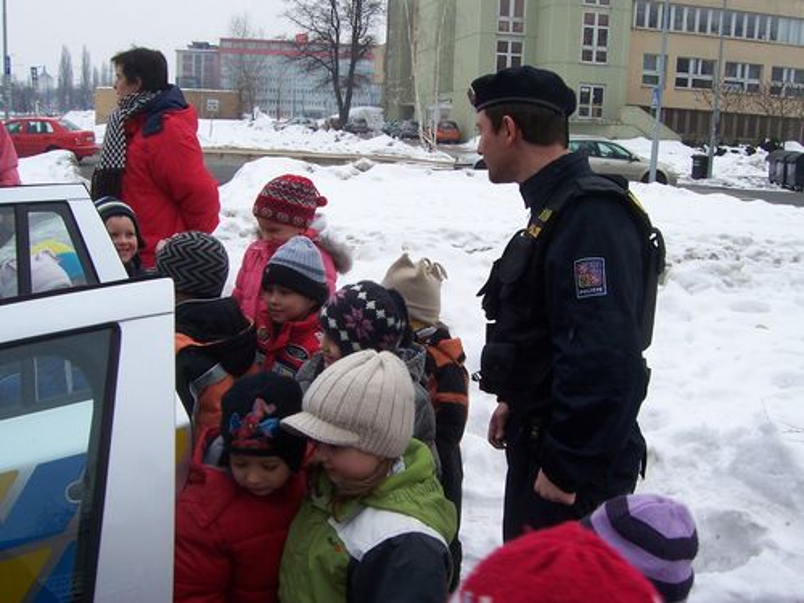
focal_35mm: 36
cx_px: 402
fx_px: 836
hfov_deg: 51.4
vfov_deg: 39.7
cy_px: 302
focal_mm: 6
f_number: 4.8
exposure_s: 1/250
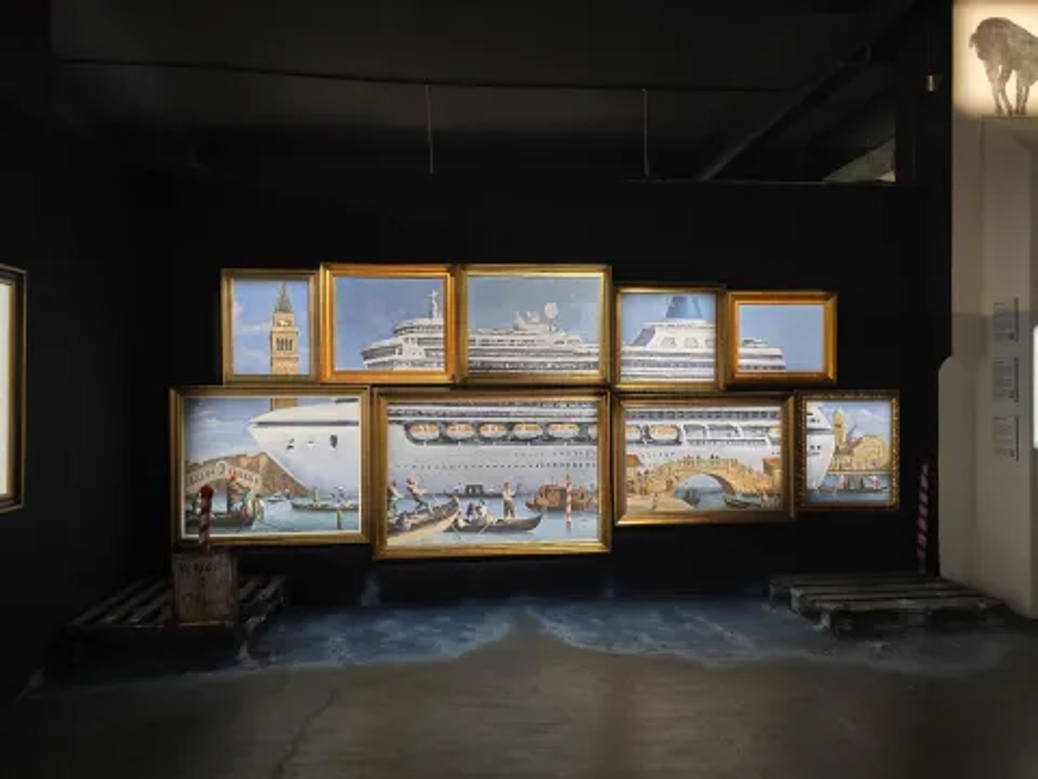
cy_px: 390
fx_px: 690
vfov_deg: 58.9
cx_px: 519
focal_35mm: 23
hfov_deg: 73.9
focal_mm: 6.3
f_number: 1.7
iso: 250
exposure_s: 1/36.2
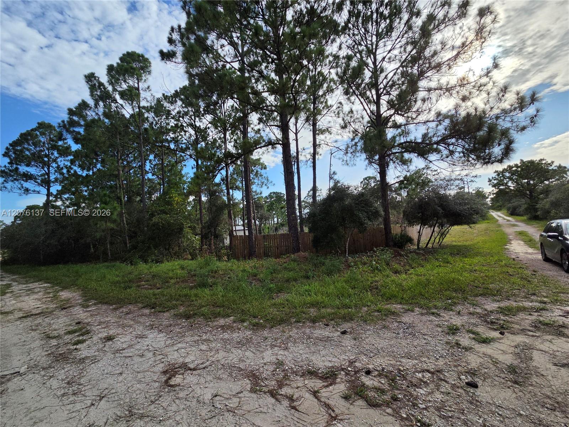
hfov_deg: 106.2
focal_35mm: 13
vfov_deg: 89.9
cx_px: 284
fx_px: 214
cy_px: 214
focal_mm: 2.2
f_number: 2.2
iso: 100
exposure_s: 1/4926
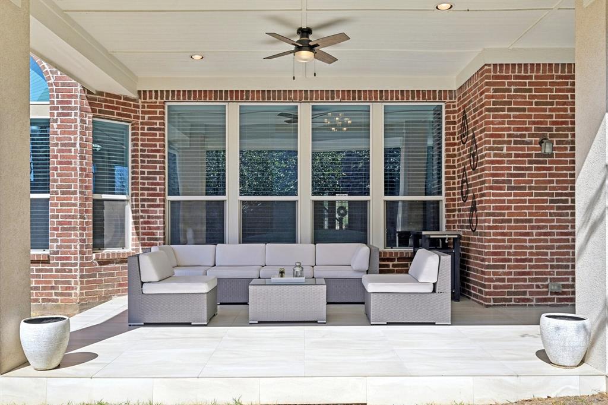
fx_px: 506
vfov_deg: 43.6
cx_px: 304
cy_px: 202
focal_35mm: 30
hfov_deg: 61.9
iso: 400
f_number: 8
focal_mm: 30
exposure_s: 1/800
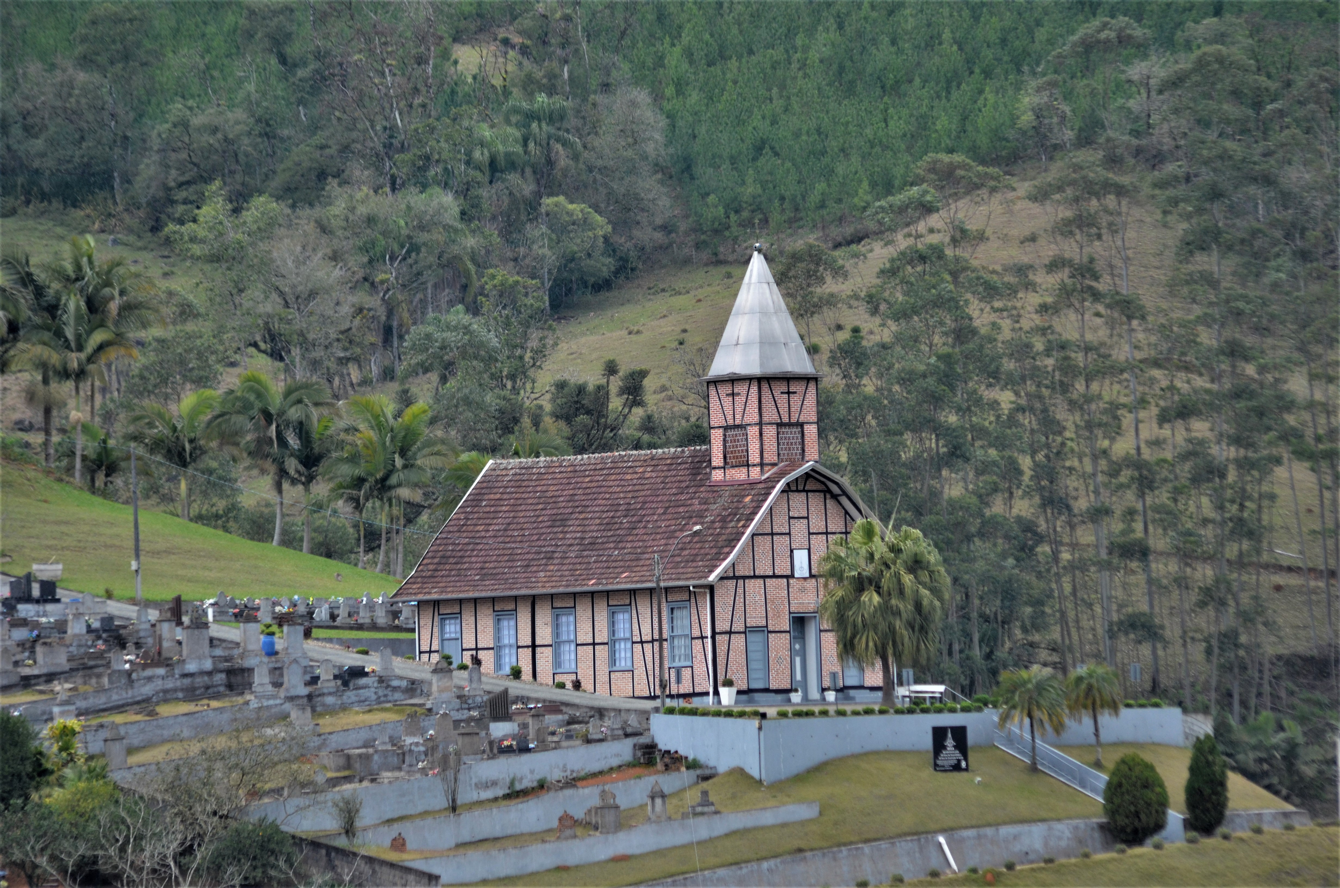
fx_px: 9472
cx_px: 670
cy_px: 444
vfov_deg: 5.4
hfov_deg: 8.1
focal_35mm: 255
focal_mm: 170
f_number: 4.5
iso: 800
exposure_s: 1/1000
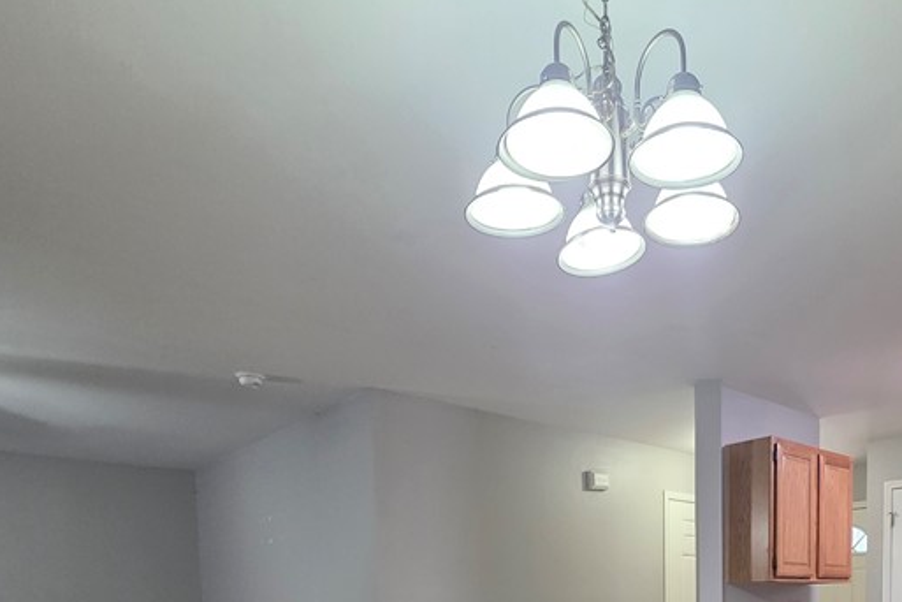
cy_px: 658
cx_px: 610
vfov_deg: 39.4
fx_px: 676
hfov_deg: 65.4
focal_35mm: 27
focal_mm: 2.2
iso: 250
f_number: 1.9
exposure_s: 1/120
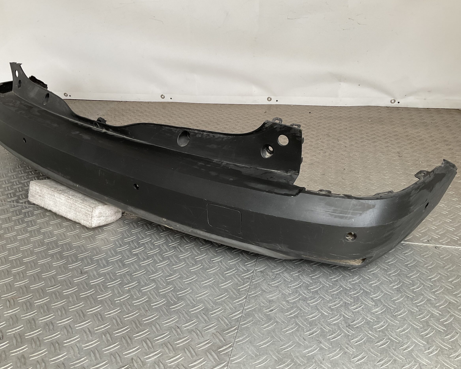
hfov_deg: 57.2
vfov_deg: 47.1
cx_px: 221
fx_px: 423
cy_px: 185
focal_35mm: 31
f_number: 1.8
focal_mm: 3
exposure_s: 1/50
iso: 32
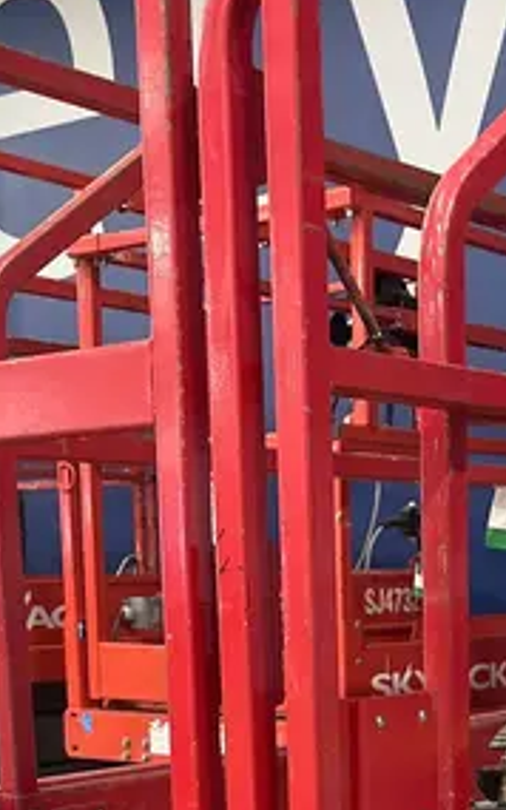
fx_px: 1567
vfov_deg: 27.1
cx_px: 367
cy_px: 843
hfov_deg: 18.2
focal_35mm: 71
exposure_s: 1/60
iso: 500
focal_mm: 5.1
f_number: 1.6
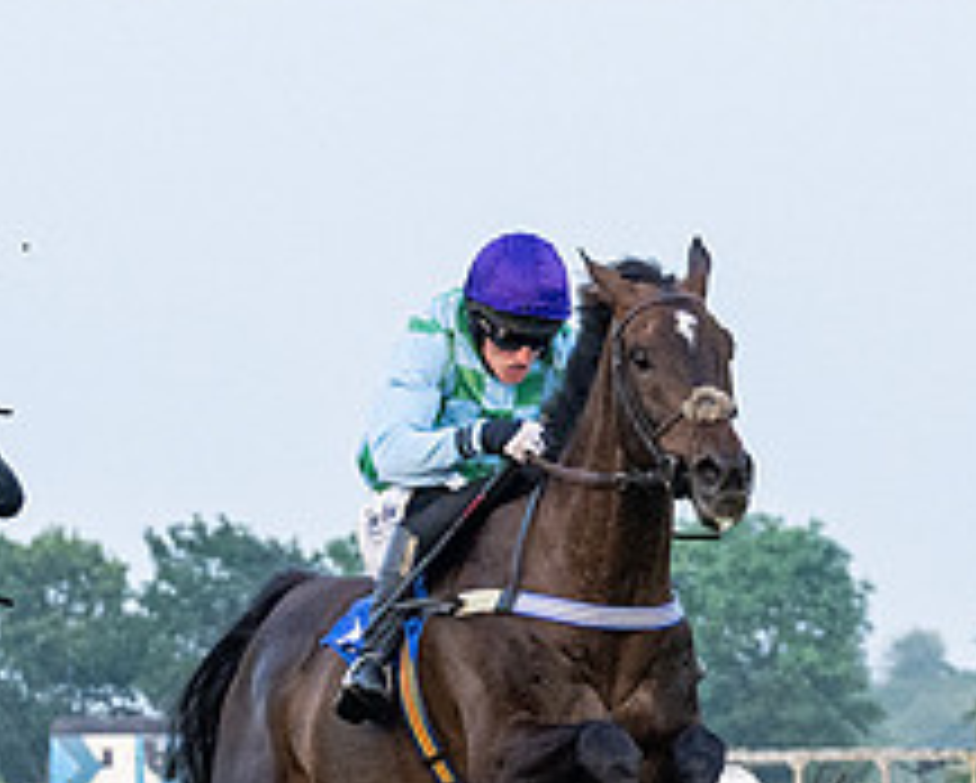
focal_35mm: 400
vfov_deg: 3.9
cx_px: 706
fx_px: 11565
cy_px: 689
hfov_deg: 4.8
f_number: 4
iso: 1250
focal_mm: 70
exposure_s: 1/2500
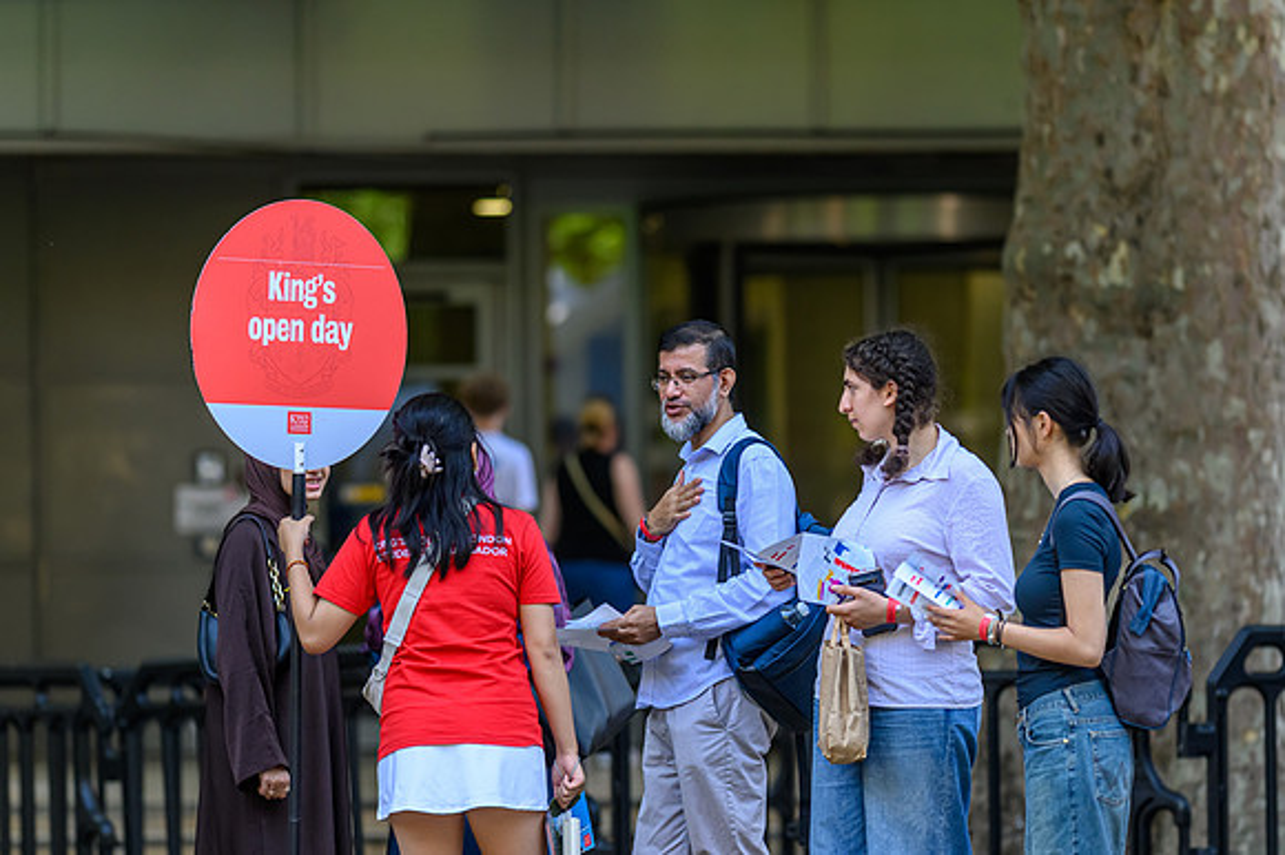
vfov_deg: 6.7
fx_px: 7262
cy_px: 428
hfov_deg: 10.1
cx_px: 642
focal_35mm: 204
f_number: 1.8
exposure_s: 1/2000
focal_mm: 135
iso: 640
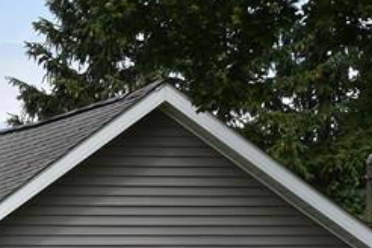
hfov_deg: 8.1
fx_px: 2583
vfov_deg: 5.4
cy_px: 482
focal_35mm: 250
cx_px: -129
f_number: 8
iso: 110
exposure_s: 1/250
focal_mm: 40
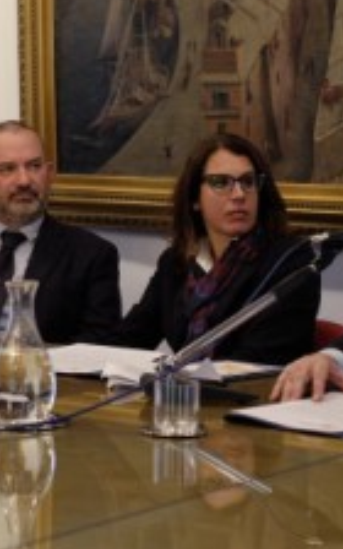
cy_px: 197
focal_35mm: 116
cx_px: 118
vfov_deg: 17.9
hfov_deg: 11.3
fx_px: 1735
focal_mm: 35
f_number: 2
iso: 800
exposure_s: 1/100
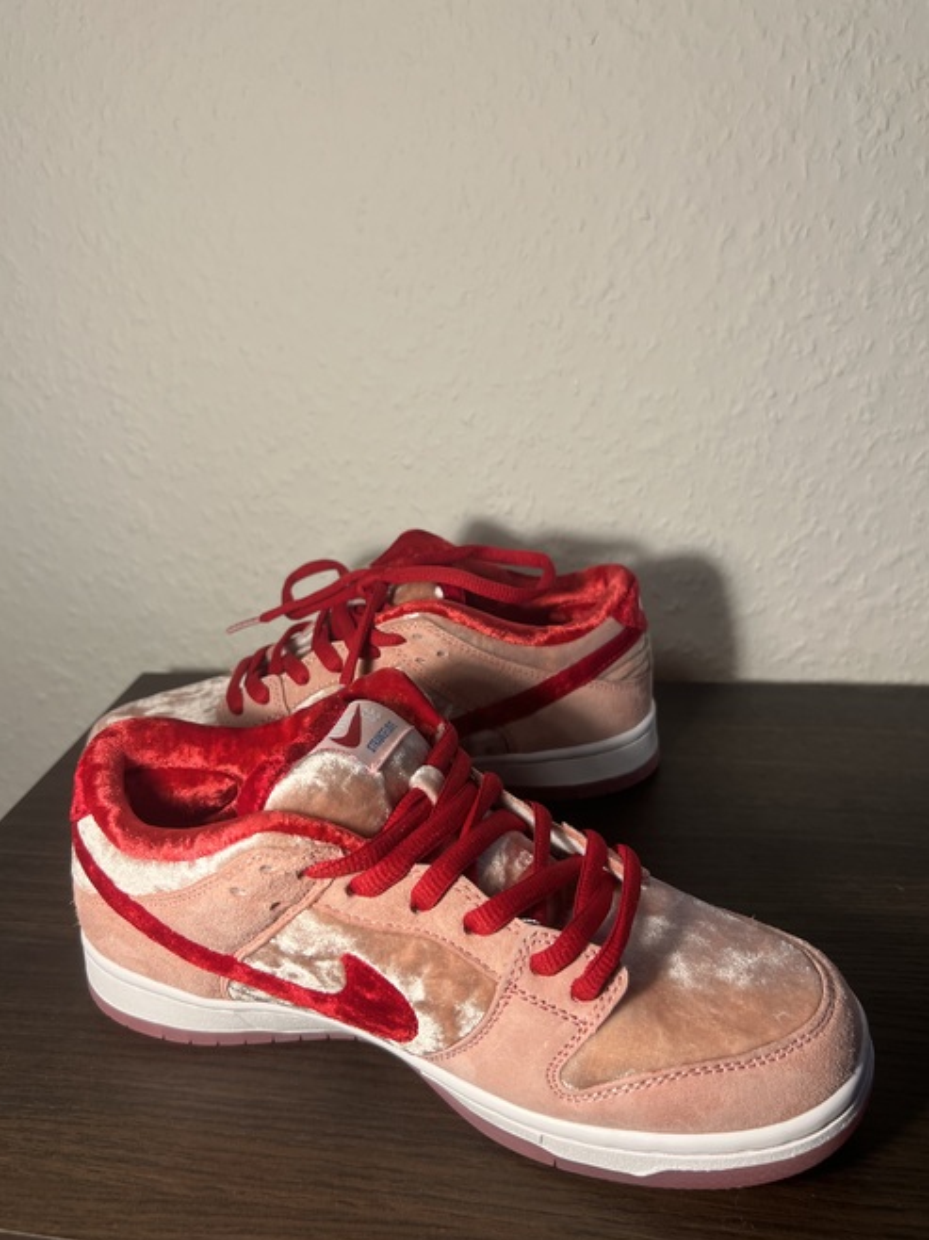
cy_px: 628
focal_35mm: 27
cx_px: 452
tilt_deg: -22.4
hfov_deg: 51.3
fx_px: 967
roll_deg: +4.4
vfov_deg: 65.3
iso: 80
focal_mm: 5.7
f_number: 1.5
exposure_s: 1/100
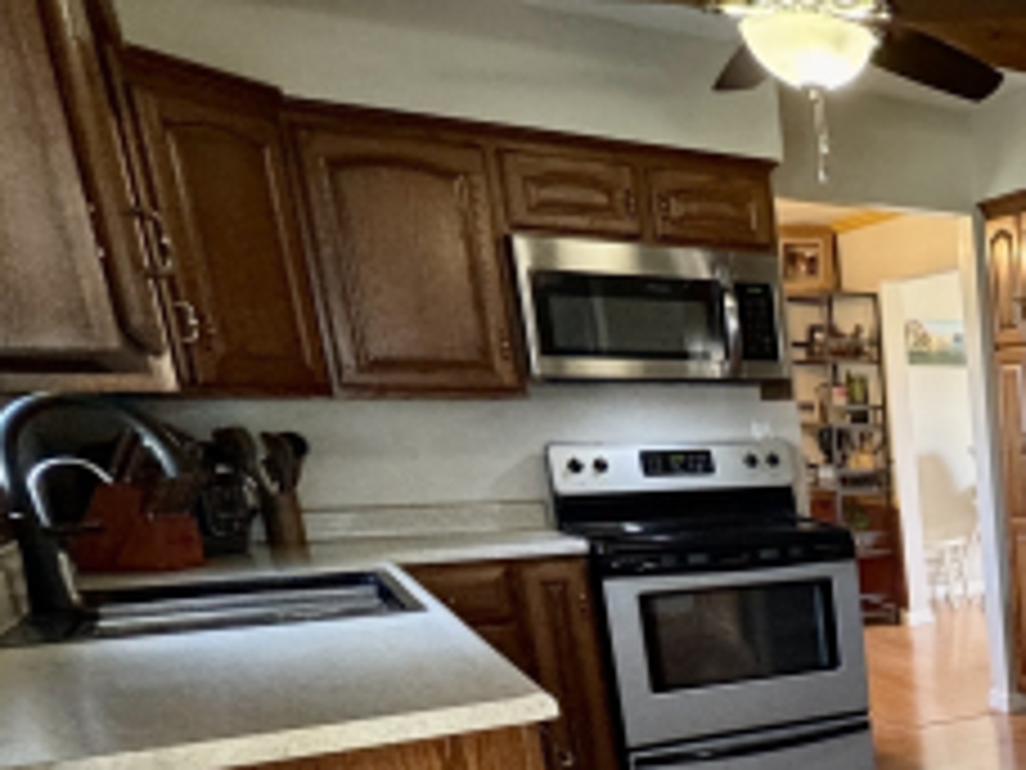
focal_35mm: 41
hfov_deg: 33.6
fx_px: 1215
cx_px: 1325
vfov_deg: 33.1
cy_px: 707
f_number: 2.2
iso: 400
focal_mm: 2.22
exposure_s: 1/60
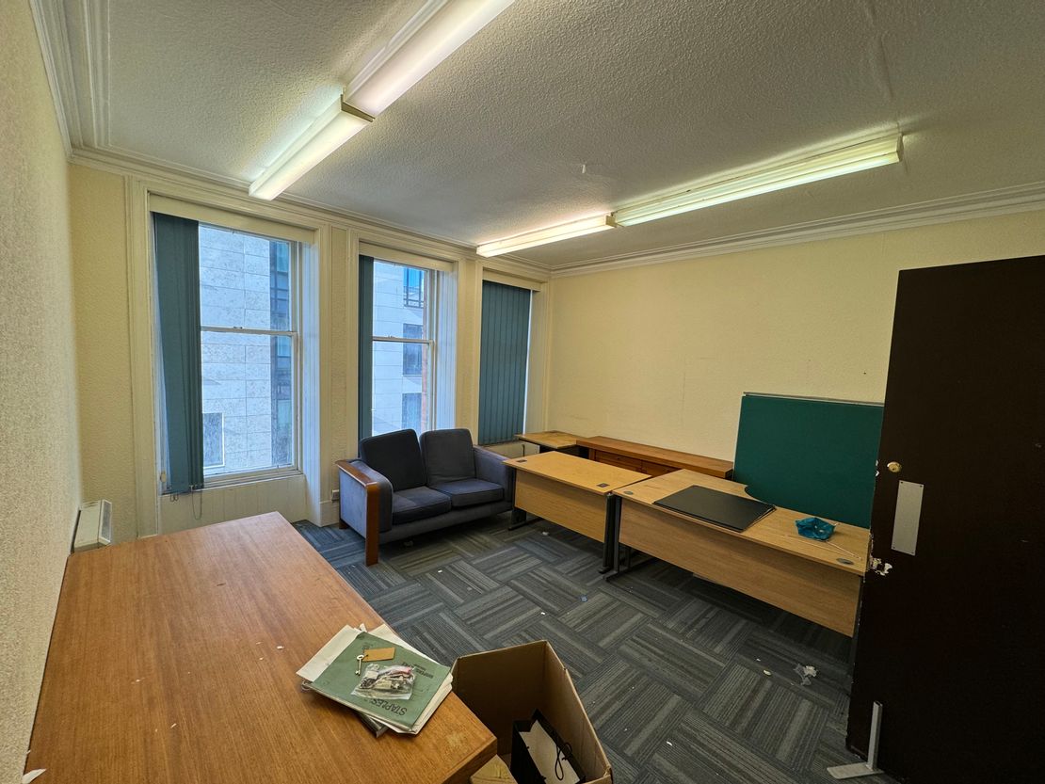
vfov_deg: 85.7
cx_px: 522
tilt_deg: -4.9
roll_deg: -0.5
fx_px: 423
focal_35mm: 14
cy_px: 392
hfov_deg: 102.1
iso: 64
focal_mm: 2.22
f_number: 2.2
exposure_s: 1/100
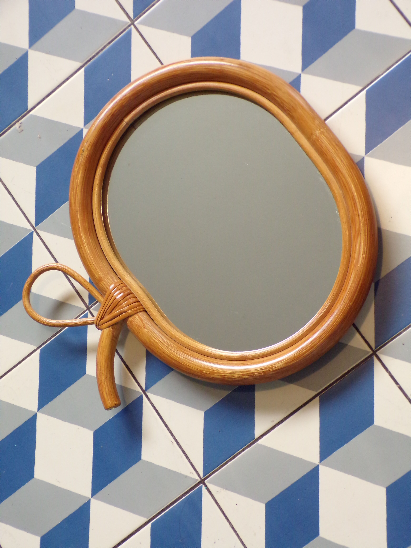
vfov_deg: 29.8
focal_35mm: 65
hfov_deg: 22.6
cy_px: 274
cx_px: 206
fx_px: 1029
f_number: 3.8
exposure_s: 1/14
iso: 400
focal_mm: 11.6
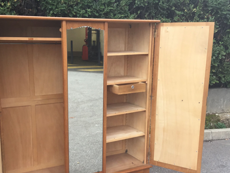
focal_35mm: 48
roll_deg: -0.6
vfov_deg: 30.0
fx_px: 319
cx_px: 98
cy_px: 117
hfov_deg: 39.6
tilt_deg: -12.7
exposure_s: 1/100
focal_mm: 3.3
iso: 32
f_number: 2.4
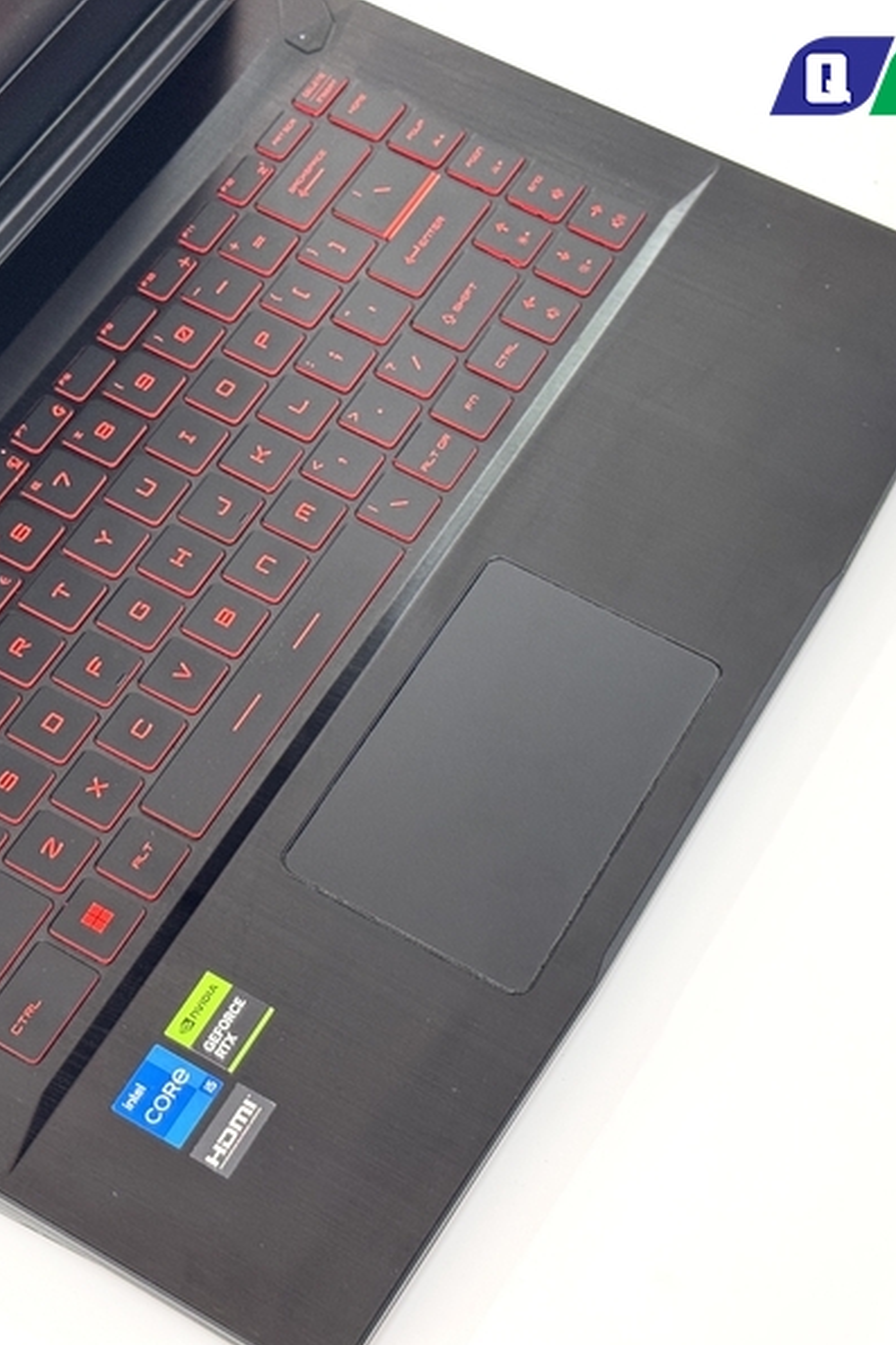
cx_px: 339
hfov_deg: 20.3
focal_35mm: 67
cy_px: 675
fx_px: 2503
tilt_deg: -59.0
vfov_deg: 30.1
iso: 100
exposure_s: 1/67
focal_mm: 6.76
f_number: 1.78
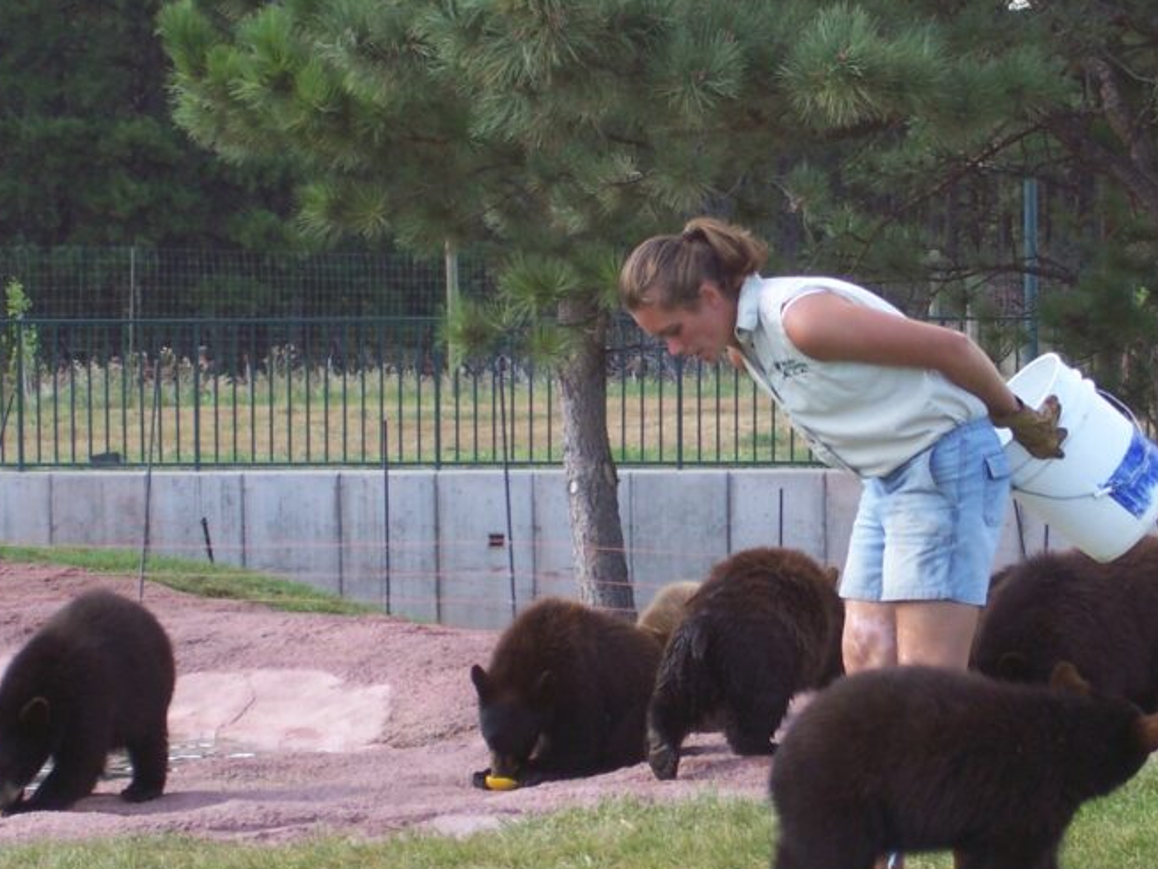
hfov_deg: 12.3
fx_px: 5353
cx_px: 739
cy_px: 497
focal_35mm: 160
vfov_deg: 9.3
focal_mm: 16.8
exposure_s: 1/125
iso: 80
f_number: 4.6
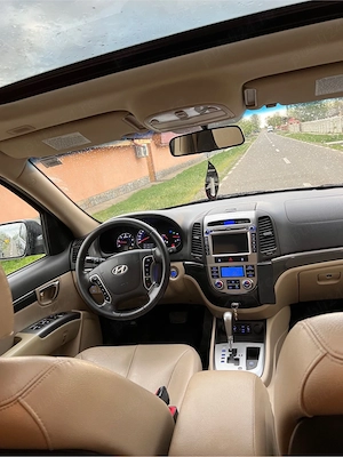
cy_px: 228
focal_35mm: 26
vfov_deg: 67.3
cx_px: 172
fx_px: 344
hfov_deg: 53.1
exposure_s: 1/91
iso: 125
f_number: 1.5
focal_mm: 5.7
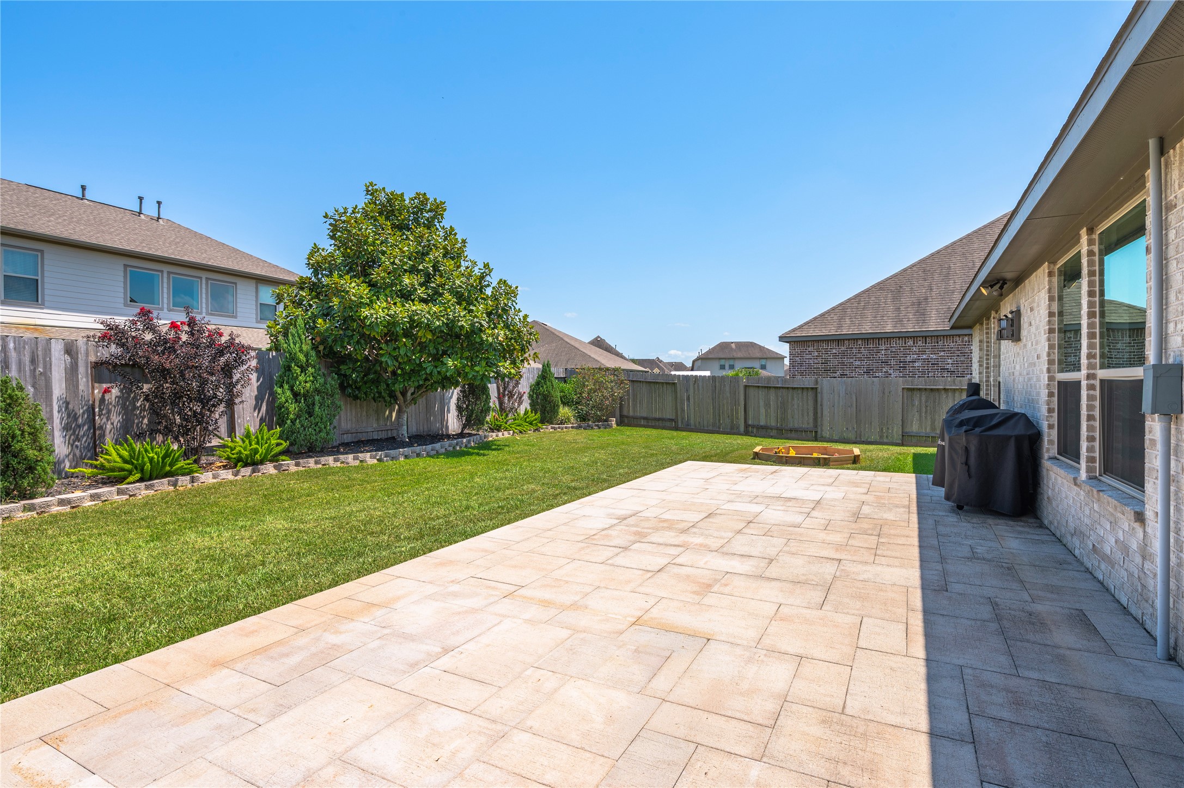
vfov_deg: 67.3
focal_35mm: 18
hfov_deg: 90.0
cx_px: 592
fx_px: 592
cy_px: 394
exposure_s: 1/100
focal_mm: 18
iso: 125
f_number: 13
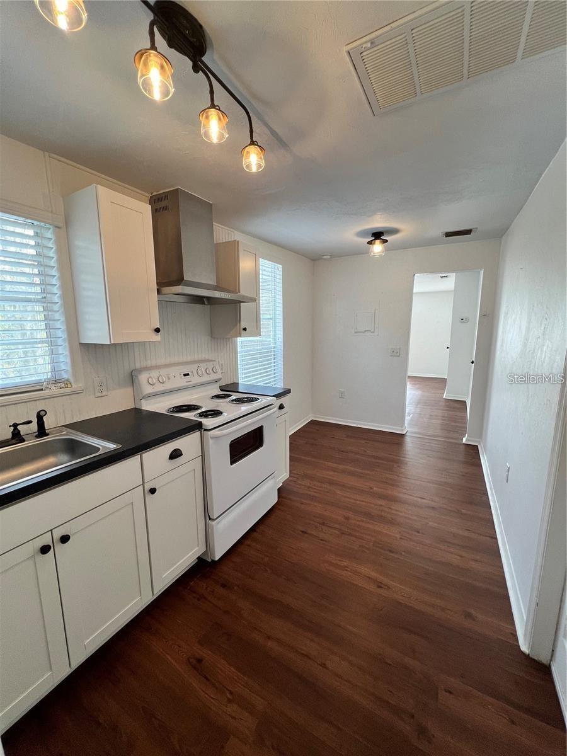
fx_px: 284
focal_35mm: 13
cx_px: 284
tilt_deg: -10.0
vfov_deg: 106.2
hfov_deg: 89.9
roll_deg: +0.1
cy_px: 378
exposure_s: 1/120
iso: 100
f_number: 1.8
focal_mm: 1.57
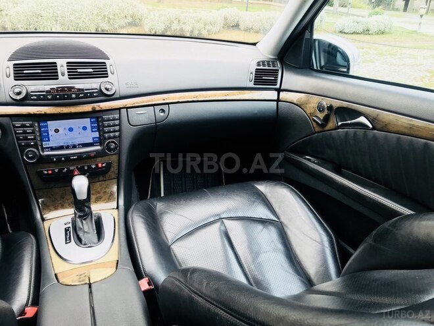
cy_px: 163
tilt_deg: -25.1
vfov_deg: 49.7
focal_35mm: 28
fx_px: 351
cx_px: 217
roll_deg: -2.0
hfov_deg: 63.4
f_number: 1.8
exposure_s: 1/50
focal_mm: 3.99
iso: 25
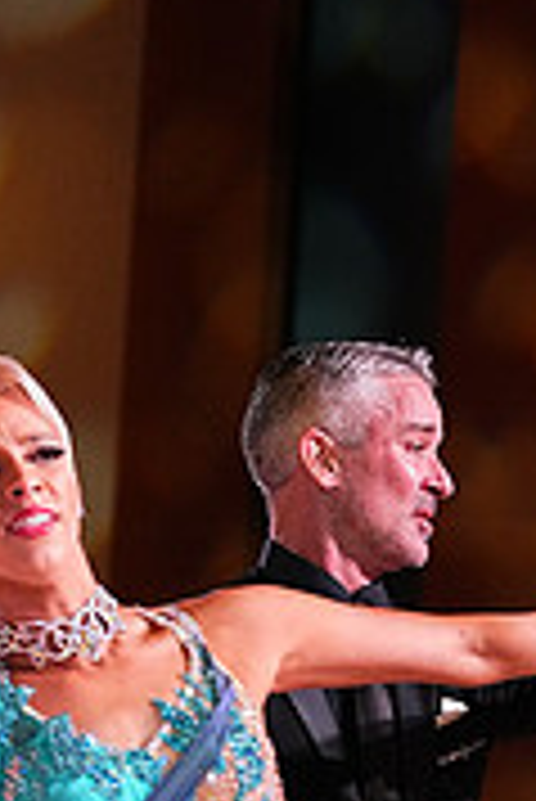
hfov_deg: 5.5
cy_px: 1058
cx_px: 142
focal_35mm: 251
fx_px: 5594
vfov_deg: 8.1
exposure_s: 1/250
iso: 3200
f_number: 4
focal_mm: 77
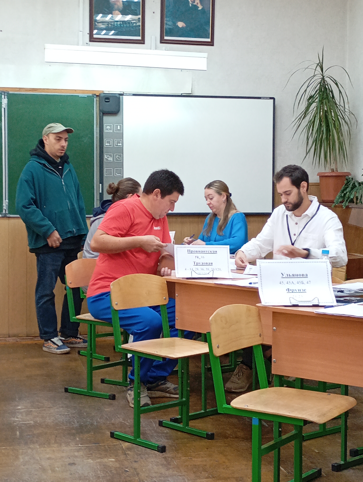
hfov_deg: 23.7
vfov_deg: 31.2
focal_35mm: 62
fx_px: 865
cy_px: 241
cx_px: 182
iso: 219
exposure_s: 1/33.3
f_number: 1.8
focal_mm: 4.27
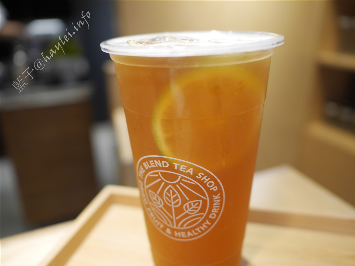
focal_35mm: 30
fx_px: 308
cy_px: 133
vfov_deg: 46.8
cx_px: 178
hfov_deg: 60.0
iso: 200
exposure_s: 1/100
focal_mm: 15
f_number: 1.8
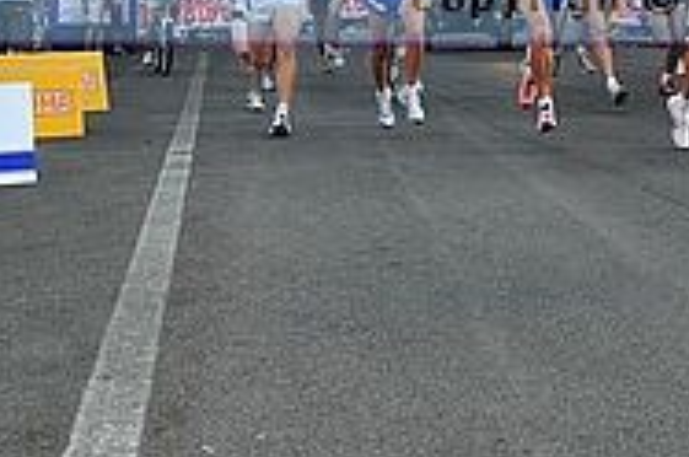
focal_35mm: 77
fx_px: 1471
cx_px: 774
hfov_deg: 24.4
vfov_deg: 16.9
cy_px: -98
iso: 400
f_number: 4.5
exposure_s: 1/400
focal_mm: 24
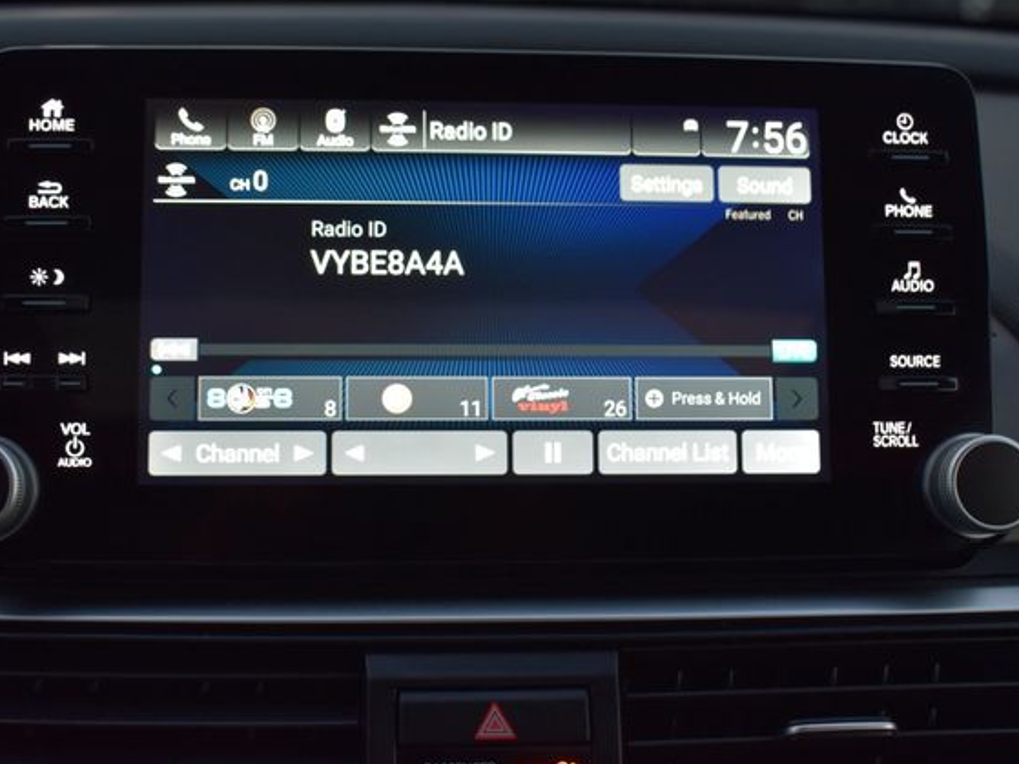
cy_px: 385
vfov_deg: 32.5
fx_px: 1311
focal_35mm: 45
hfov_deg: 42.5
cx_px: 489
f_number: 6.3
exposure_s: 1/15
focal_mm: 27
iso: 500
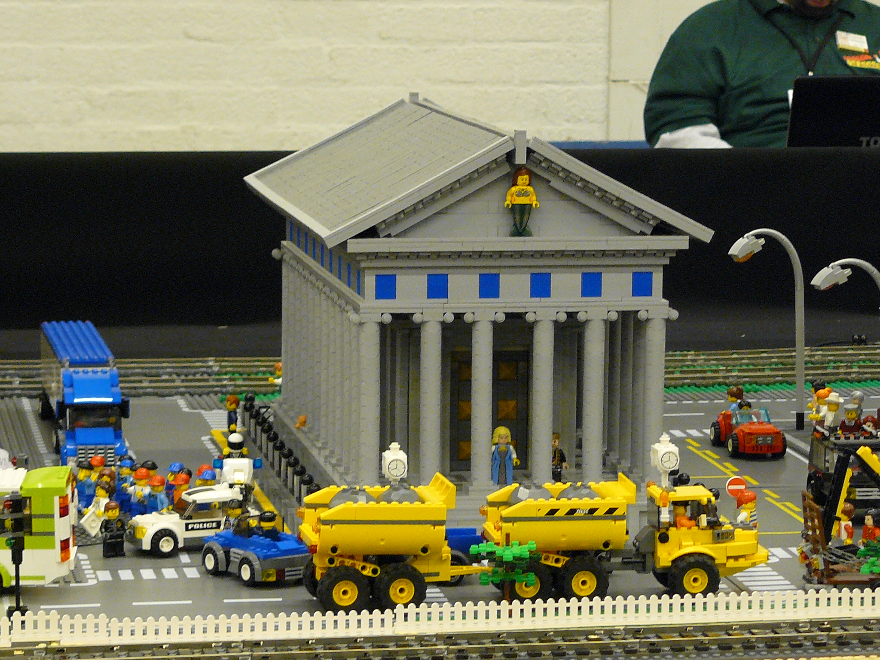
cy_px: 330
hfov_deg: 15.1
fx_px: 3330
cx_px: 440
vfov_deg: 11.3
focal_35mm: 131
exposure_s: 1/5
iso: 200
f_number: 3.2
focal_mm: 14.5
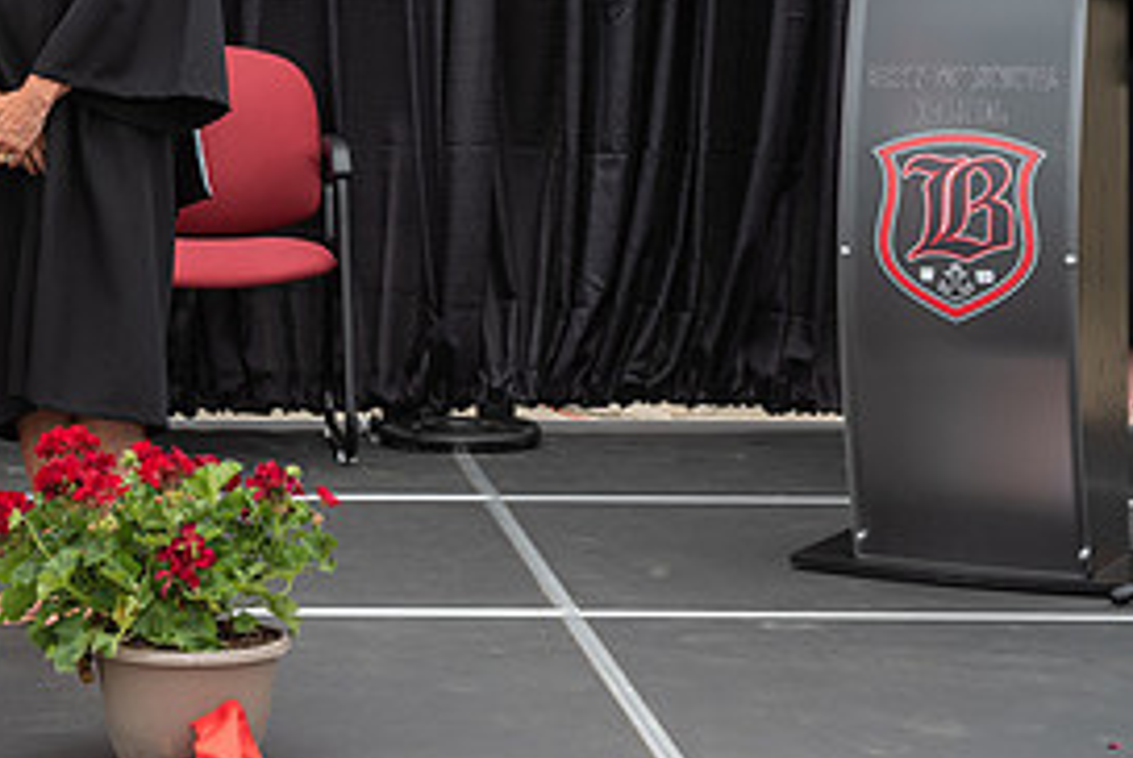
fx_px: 3434
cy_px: 35
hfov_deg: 18.3
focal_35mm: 109
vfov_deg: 12.5
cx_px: 46
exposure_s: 1/640
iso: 500
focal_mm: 48
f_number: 5.6
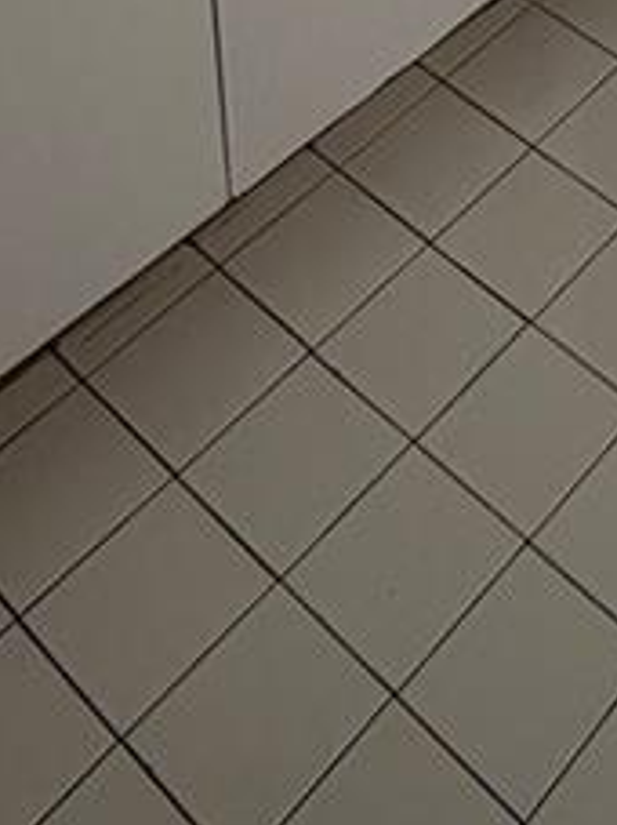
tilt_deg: -17.0
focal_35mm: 74
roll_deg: -1.7
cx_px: 871
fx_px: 1760
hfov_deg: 18.1
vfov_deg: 18.0
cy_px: -825
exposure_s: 1/192
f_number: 2.2
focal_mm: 2.22
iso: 40
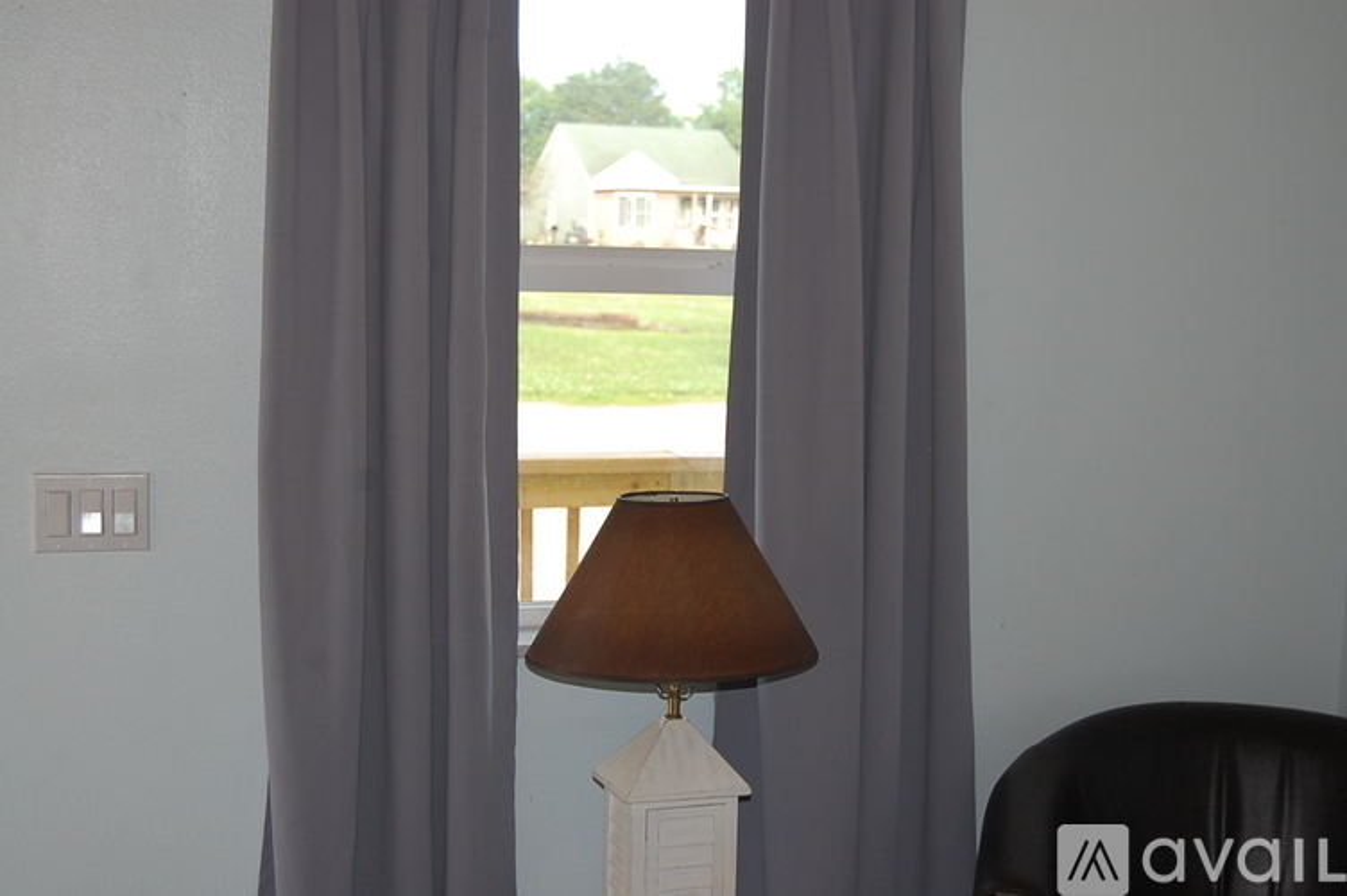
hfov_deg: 37.9
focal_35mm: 52
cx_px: 674
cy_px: 448
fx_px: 1963
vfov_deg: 25.7
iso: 400
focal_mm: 35
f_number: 4.8
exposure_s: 1/125
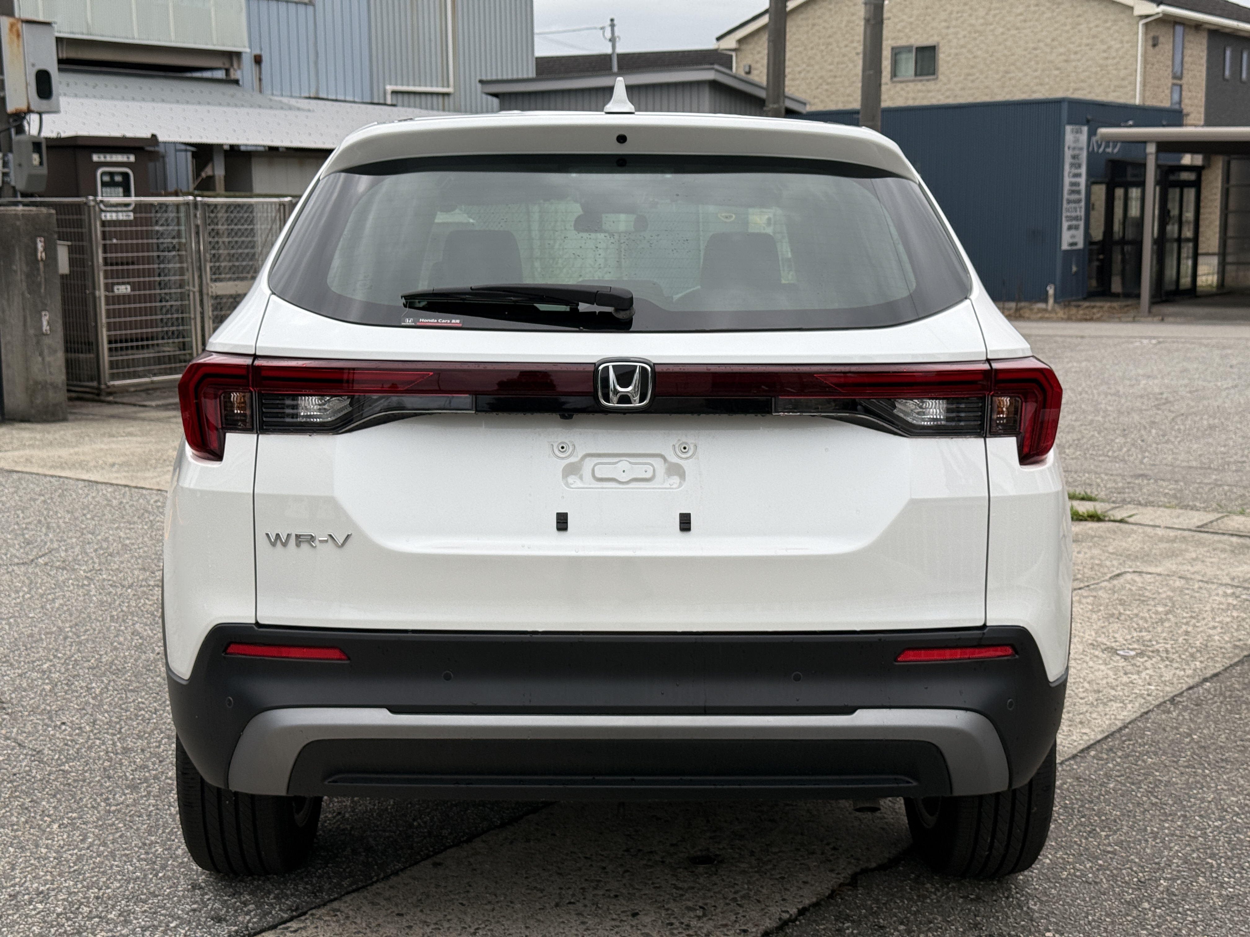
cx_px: 625
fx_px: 1733
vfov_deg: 30.3
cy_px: 468
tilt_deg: -8.1
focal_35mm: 48
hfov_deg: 39.7
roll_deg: +0.5
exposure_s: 1/778
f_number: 1.78
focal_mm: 6.76
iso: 64
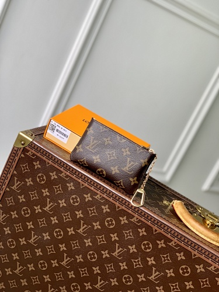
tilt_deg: -16.4
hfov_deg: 28.0
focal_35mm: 52
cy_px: 146
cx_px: 110
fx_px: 439
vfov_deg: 36.8
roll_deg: -26.2
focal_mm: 6
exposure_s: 1/122
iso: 25
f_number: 2.4
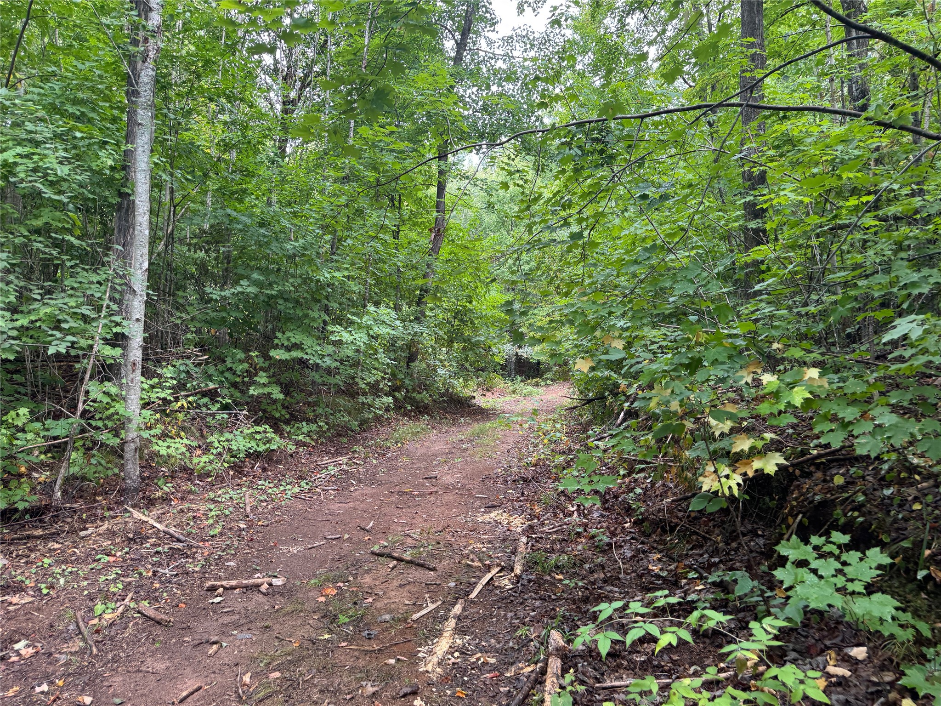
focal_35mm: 24
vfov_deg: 56.8
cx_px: 470
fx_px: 652
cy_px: 353
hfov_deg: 71.6
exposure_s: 1/121
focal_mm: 6.76
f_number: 1.78
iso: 100
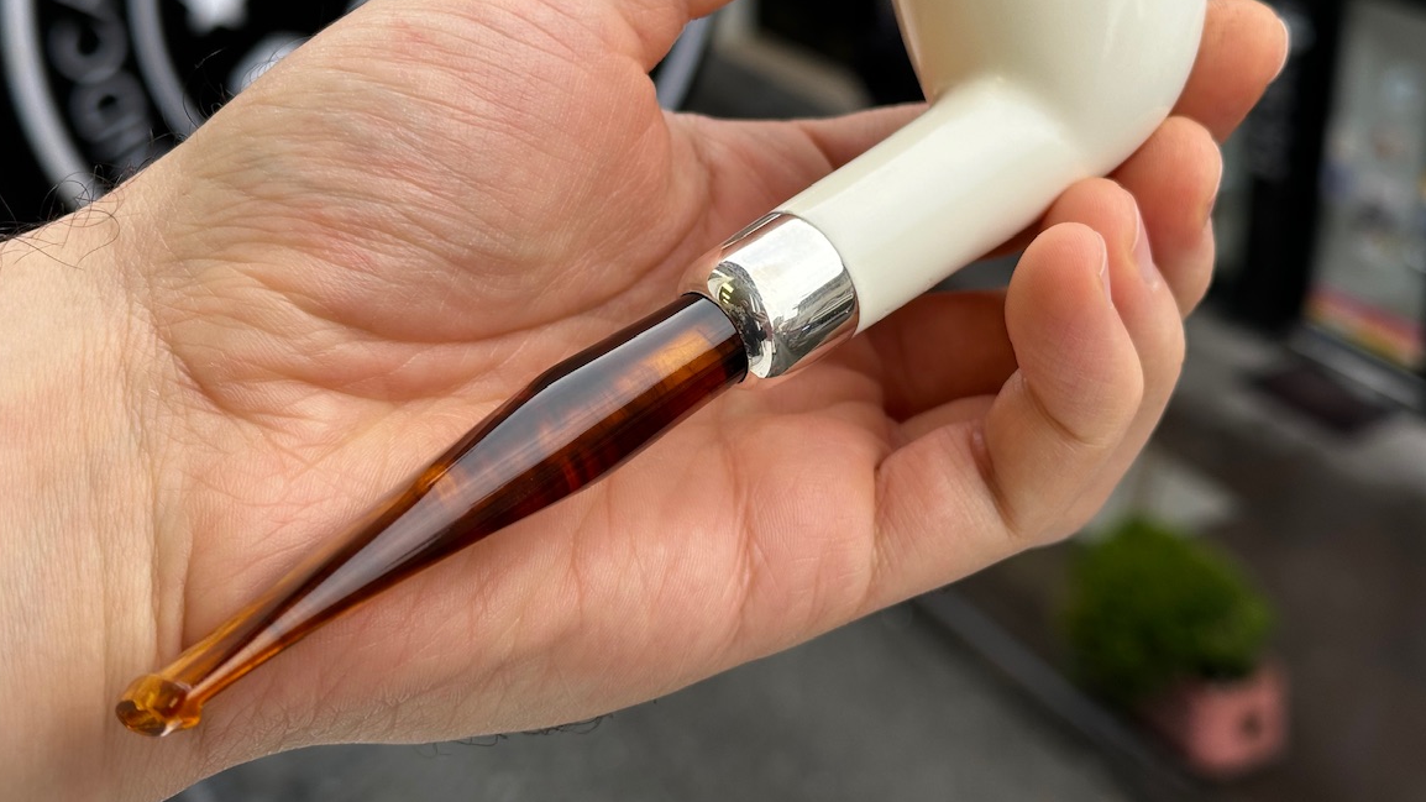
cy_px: 231
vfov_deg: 20.6
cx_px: 698
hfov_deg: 36.0
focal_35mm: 58
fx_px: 2193
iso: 64
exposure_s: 1/293
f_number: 1.78
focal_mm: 6.86
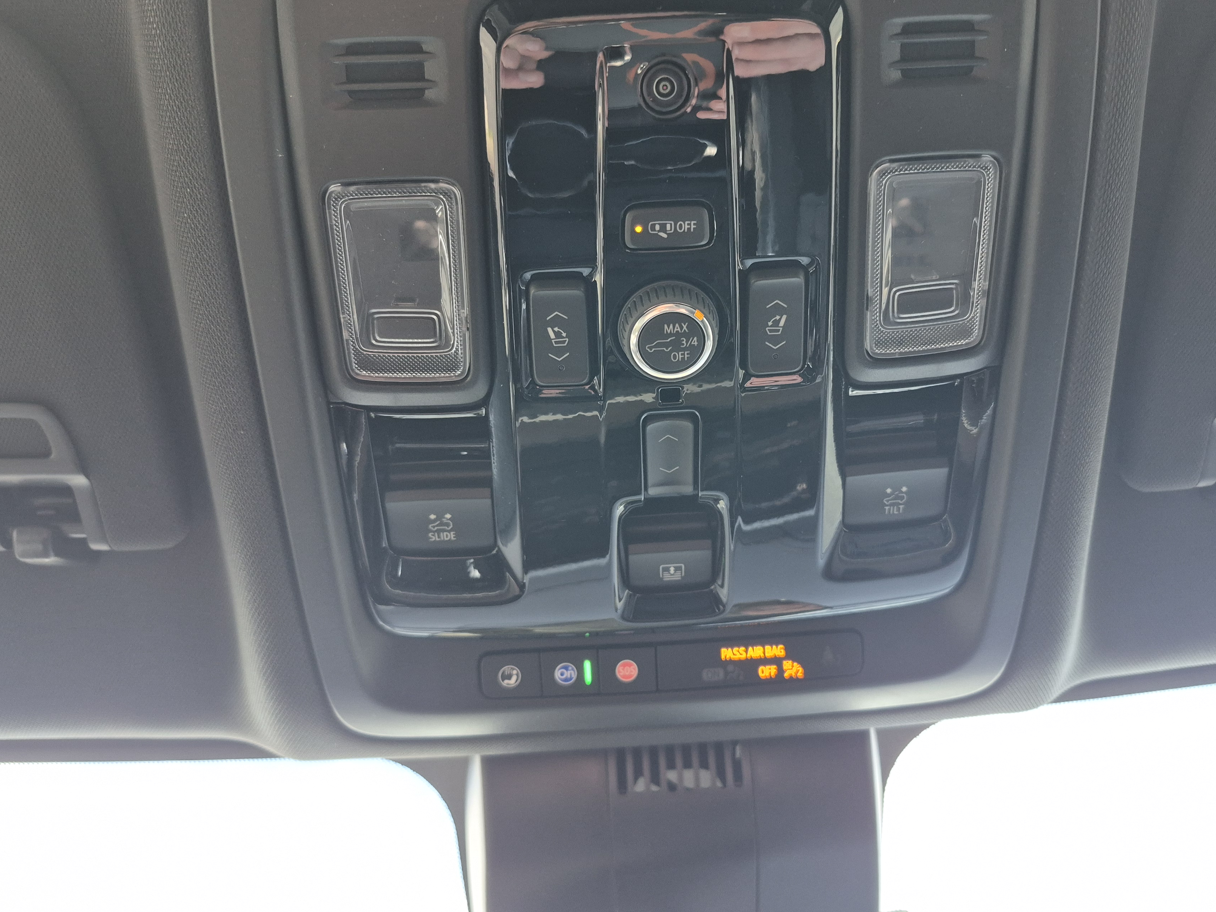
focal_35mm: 27
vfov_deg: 51.3
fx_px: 949
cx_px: 644
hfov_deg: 65.3
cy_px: 410
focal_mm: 5.4
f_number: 1.8
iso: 250
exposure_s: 1/120
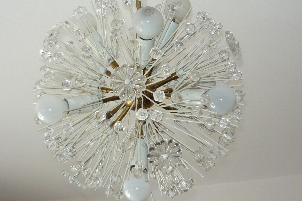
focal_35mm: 64
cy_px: 91
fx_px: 537
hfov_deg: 31.4
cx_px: 150
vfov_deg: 21.2
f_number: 2.9
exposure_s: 1/40
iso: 100
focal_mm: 6.3
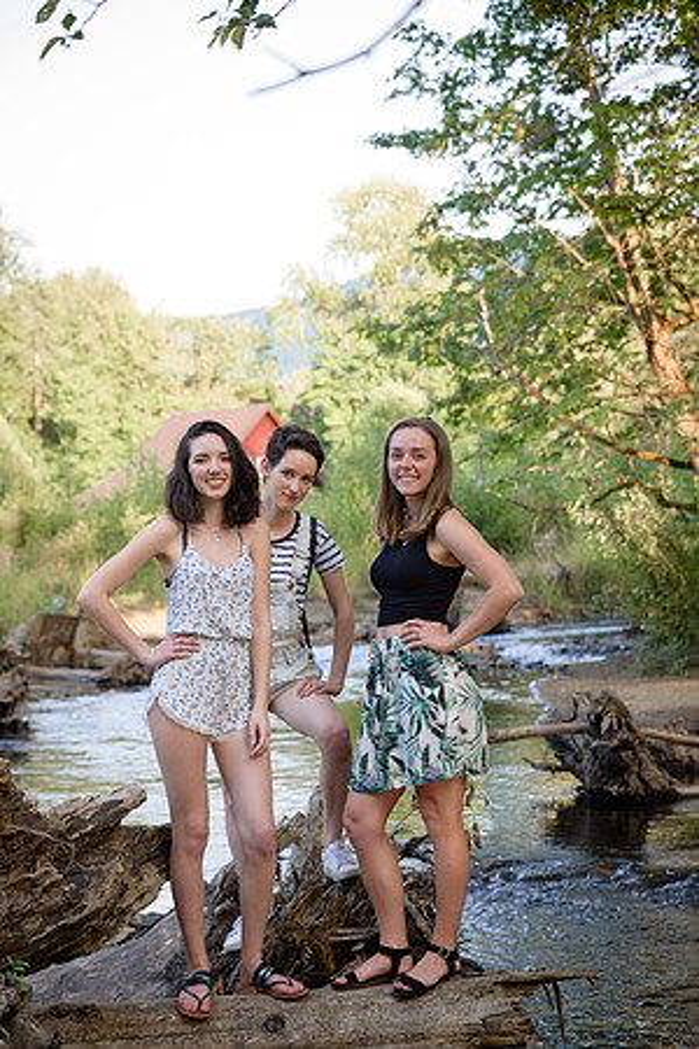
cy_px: 524
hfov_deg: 19.5
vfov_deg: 28.8
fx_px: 2039
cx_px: 350
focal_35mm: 70
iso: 280
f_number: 5
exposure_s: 1/160
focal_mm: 70
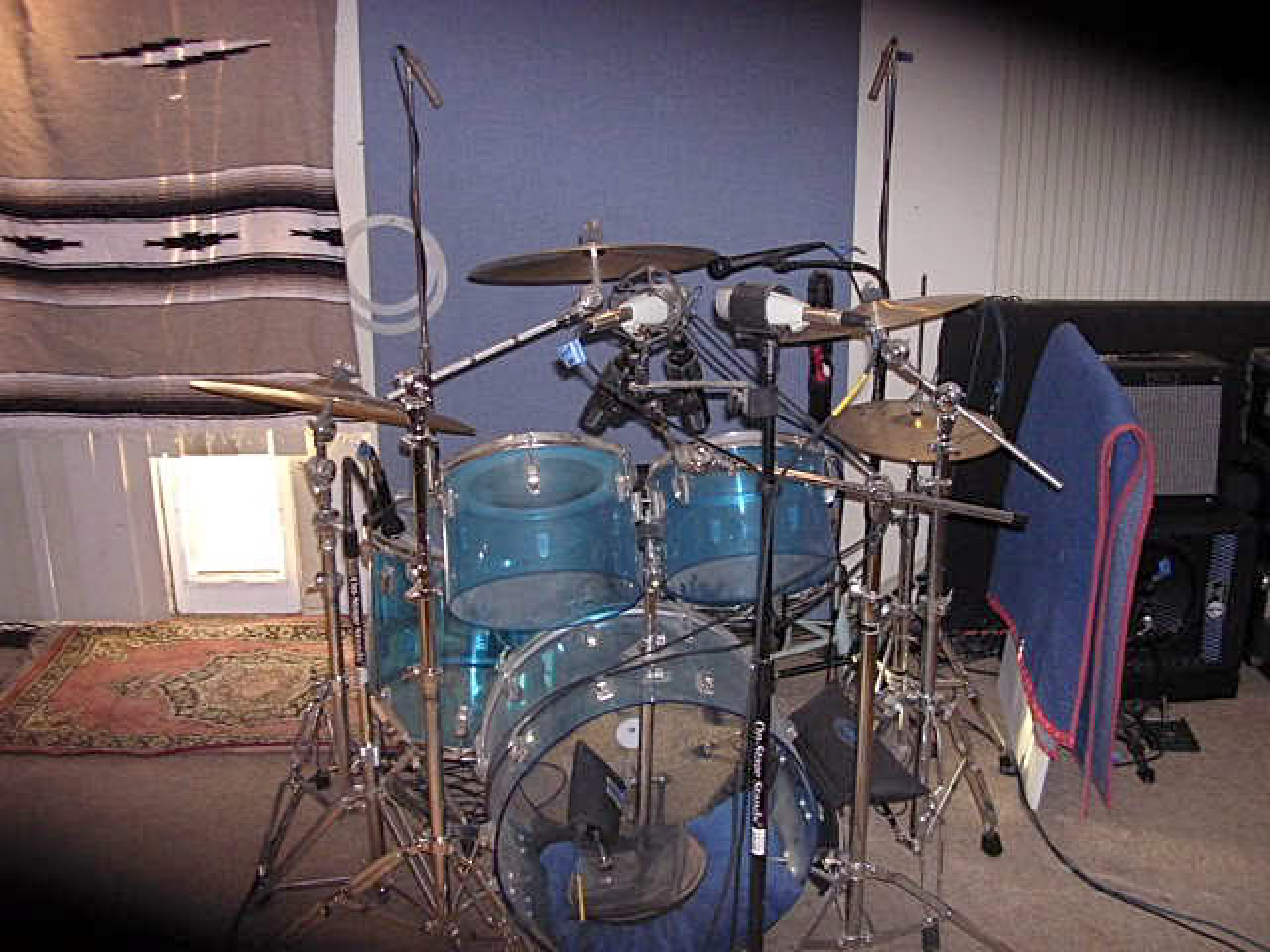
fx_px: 1394
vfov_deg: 37.7
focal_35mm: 38
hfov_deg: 49.0
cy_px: 476
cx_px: 635
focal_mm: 5.8
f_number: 2.8
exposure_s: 1/60.1
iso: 287
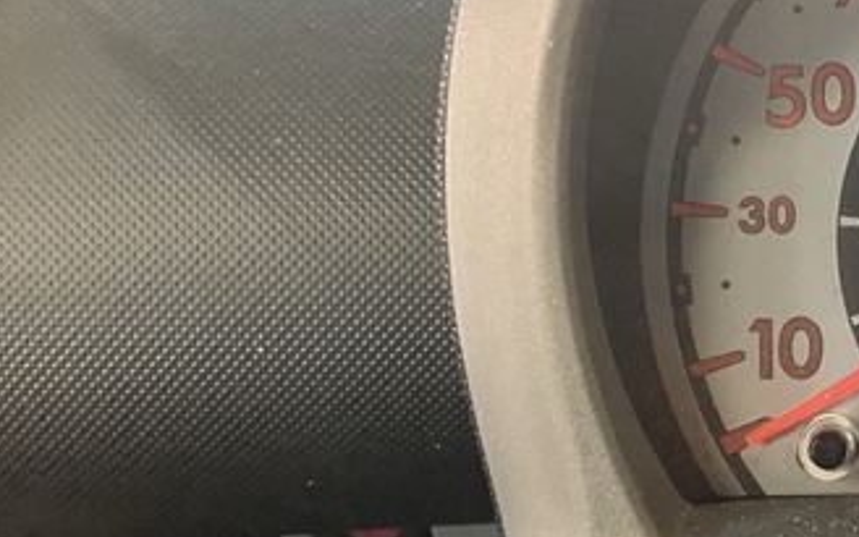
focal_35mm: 75
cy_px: 359
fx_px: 1756
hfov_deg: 25.4
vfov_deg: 17.3
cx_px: 951
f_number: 1.8
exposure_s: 1/60
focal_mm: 3
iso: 200
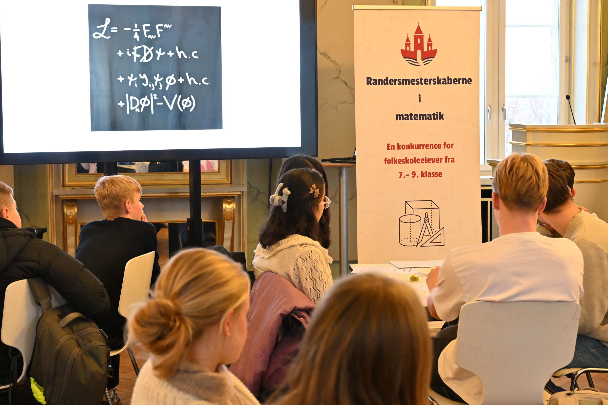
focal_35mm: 74
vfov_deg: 18.4
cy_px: 202
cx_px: 304
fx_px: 1250
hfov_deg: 27.3
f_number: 8
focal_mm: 74
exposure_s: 1/60
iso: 6400
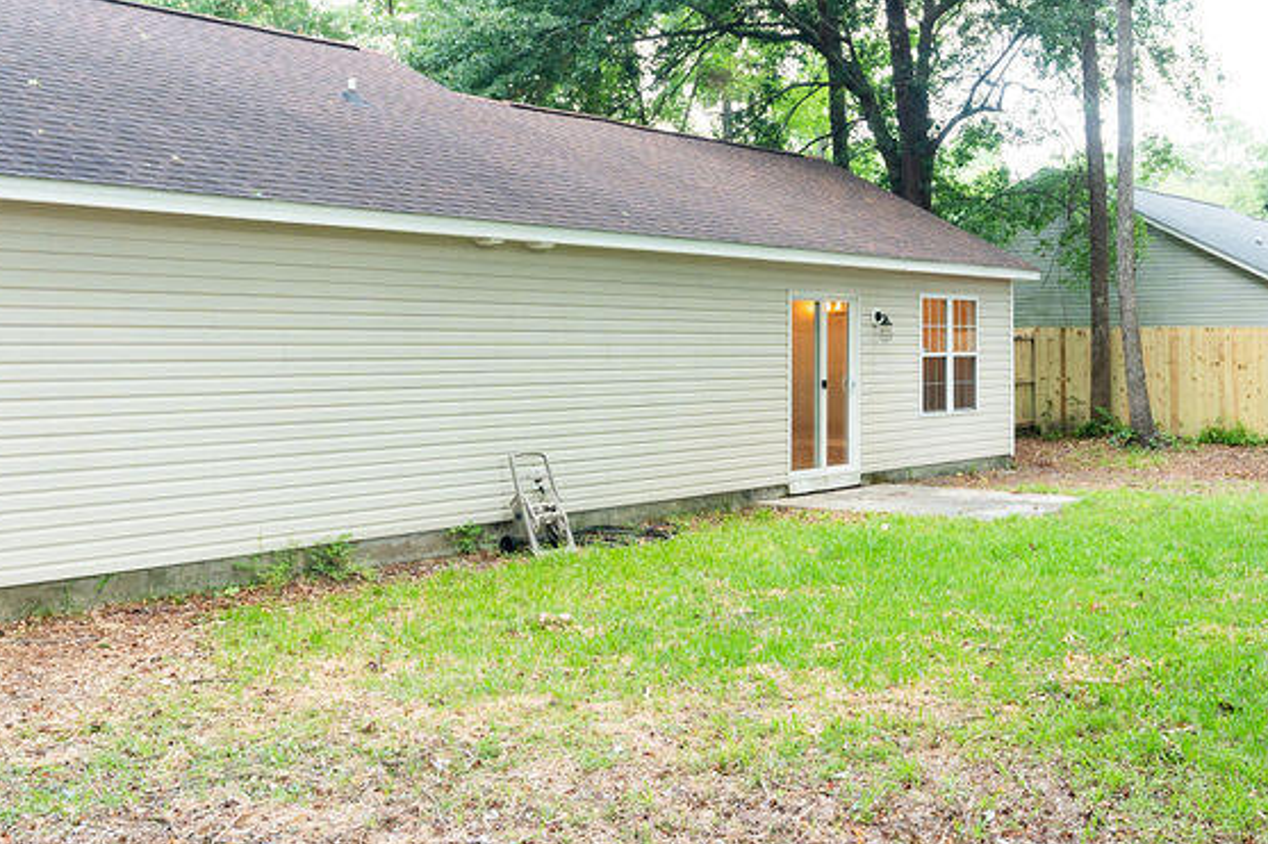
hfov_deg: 42.4
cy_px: 301
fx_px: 1620
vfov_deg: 29.1
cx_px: 804
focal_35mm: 46
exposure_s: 1/250
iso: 640
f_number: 4
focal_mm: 25
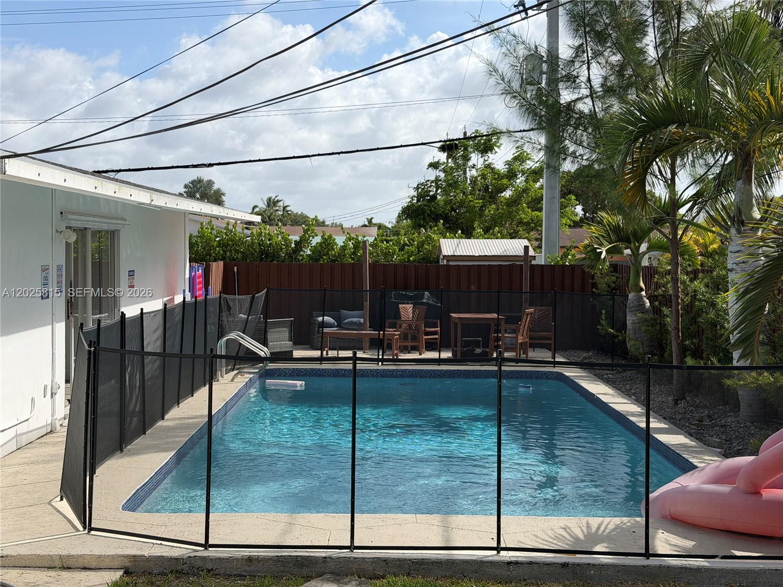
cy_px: 294
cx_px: 392
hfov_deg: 39.7
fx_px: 1086
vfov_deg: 30.3
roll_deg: -0.4
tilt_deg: -2.4
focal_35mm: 48
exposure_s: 1/4878
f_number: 1.78
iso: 64
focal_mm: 6.76
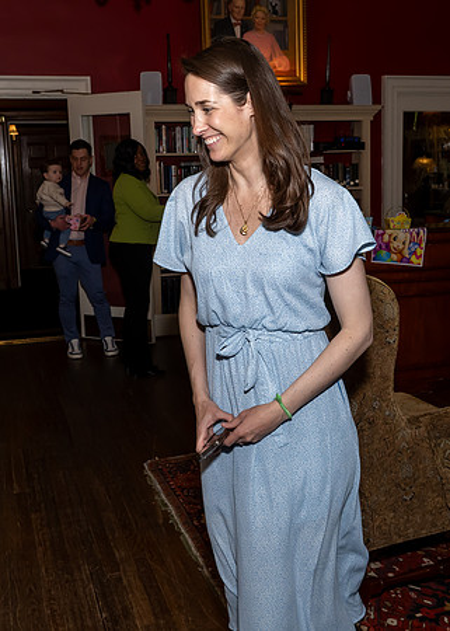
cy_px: 287
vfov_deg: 46.7
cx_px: 248
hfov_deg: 34.2
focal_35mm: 41
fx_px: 730
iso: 640
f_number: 7.1
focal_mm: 17
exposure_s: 1/250
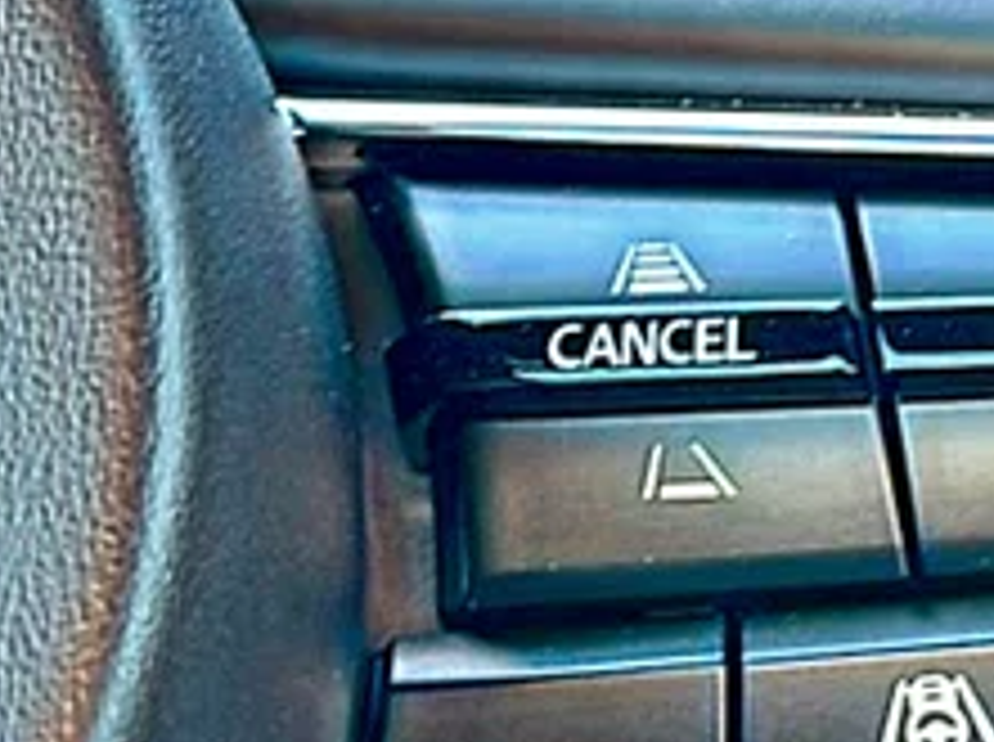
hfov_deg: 11.8
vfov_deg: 9.0
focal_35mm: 165
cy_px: 443
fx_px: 4730
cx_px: 1147
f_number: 1.78
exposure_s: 1/55
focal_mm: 6.86
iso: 80
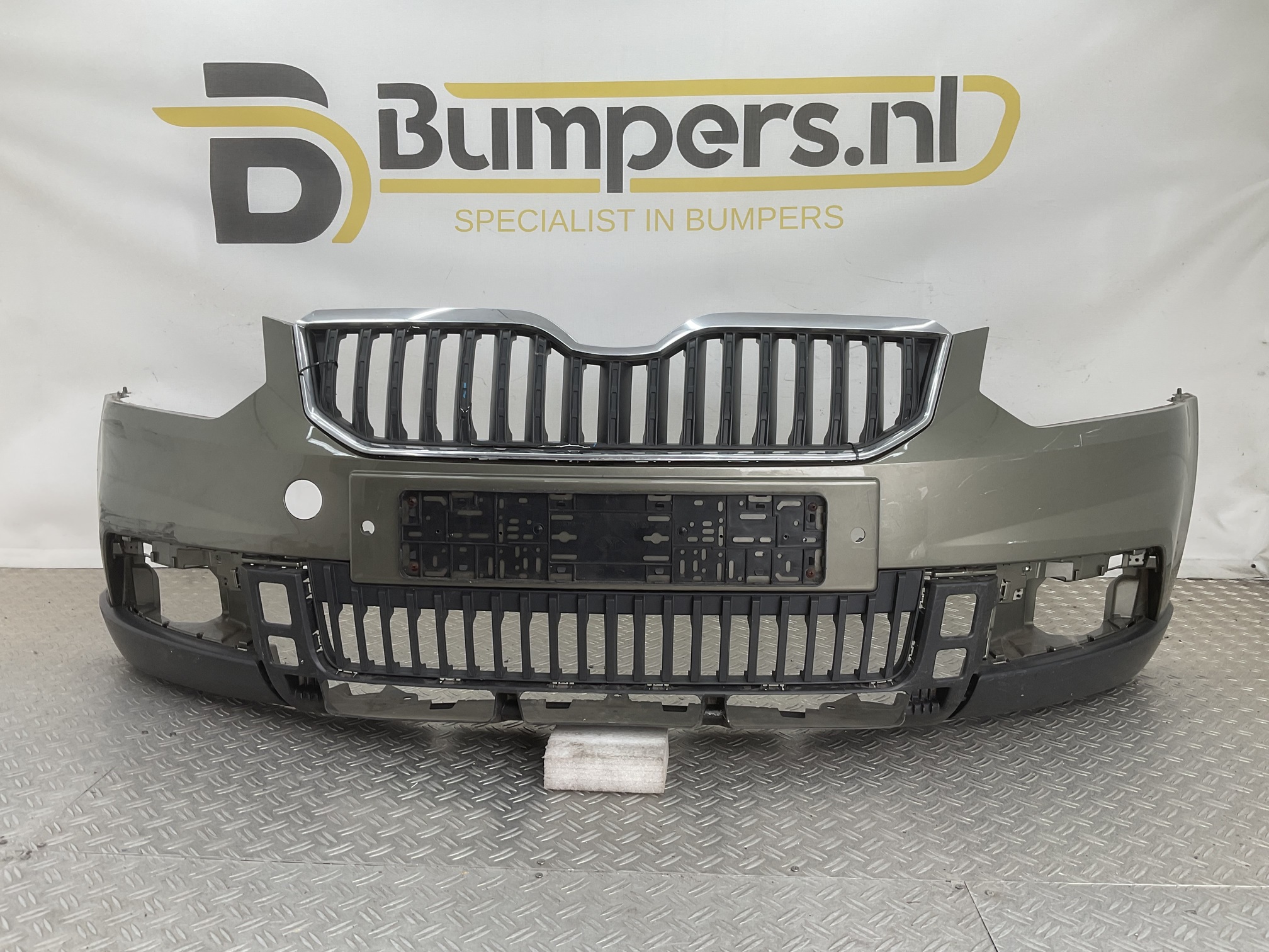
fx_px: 1063
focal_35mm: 29
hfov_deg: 61.7
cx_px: 634
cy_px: 476
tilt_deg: -11.4
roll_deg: -1.8
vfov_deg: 48.2
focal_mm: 3
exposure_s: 1/116
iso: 16
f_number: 1.8
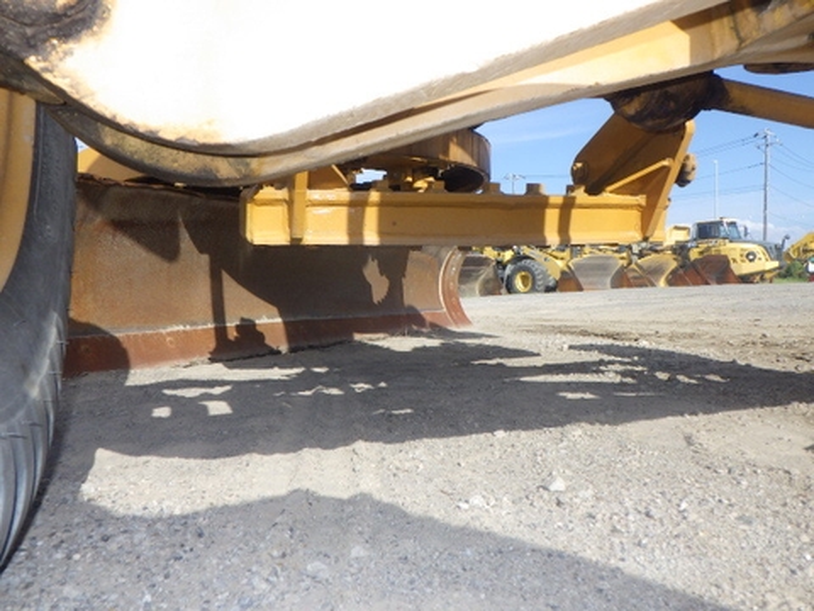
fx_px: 658
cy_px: 306
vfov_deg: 49.7
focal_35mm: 28
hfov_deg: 63.4
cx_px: 407
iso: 125
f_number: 4.2
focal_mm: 5
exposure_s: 1/800
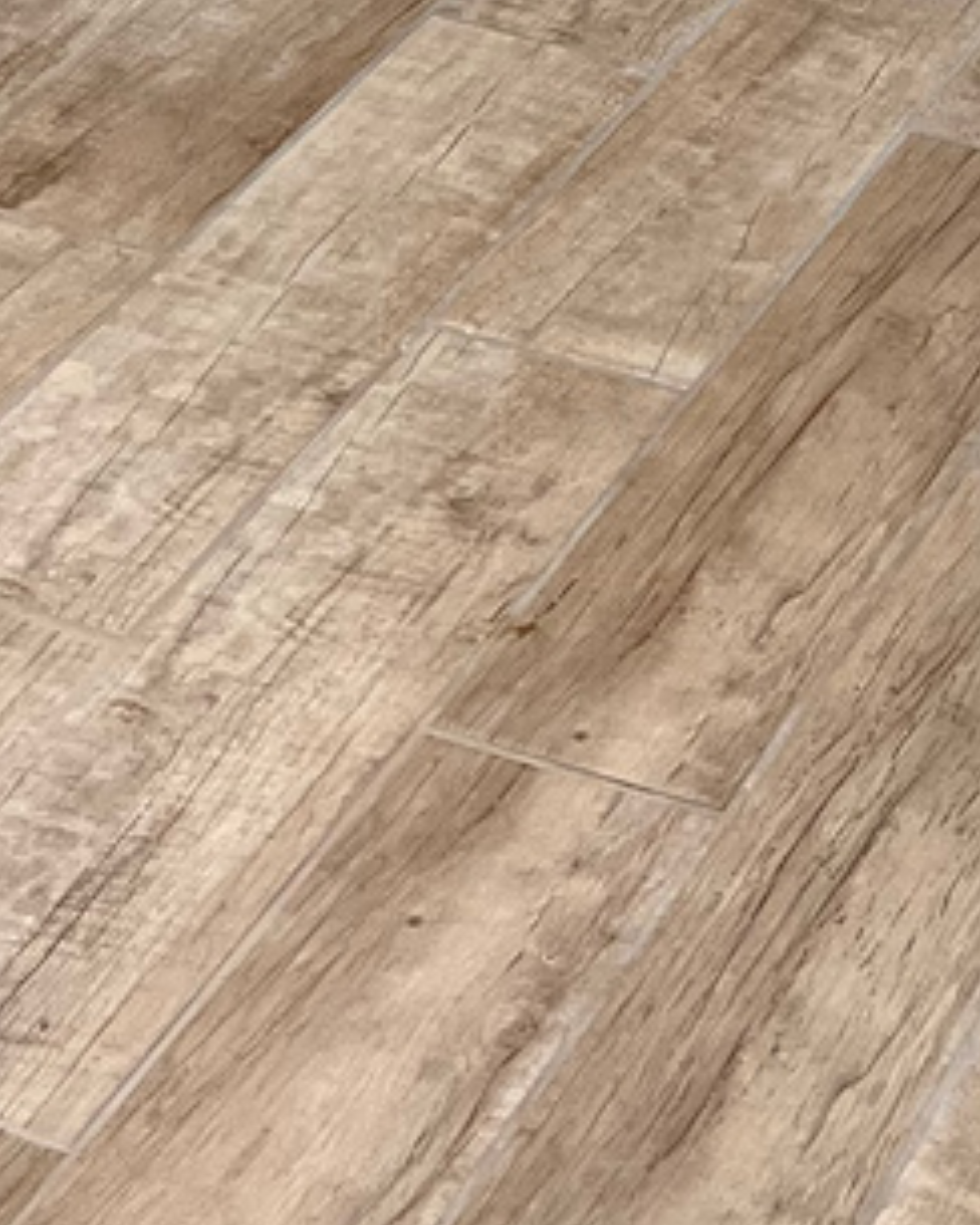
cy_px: -1044
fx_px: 4641
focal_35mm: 128
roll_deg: -3.4
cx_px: 1109
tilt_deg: -16.5
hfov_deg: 11.8
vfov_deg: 13.4
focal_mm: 5.7
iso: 125
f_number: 1.5
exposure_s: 1/120
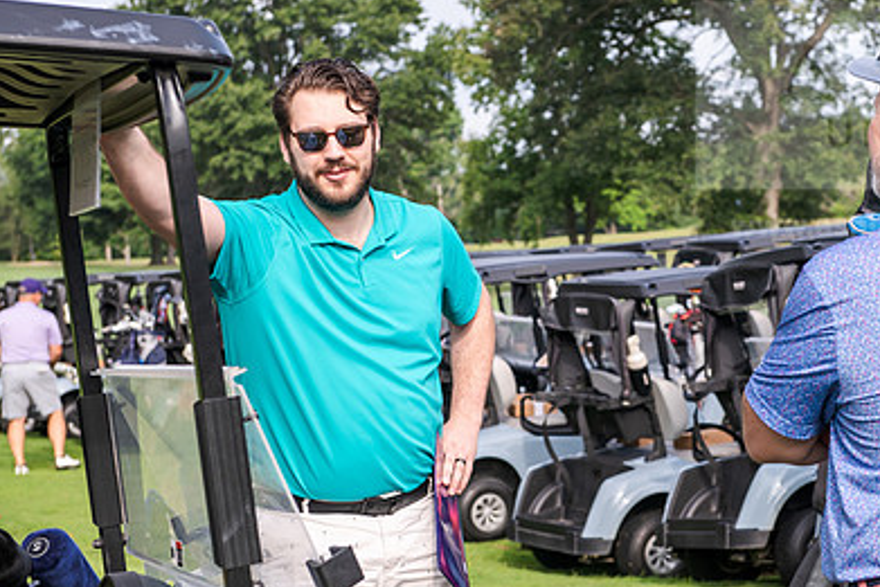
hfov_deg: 22.0
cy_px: 273
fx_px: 2250
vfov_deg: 14.9
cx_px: 628
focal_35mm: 92
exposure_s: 1/320
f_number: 5.6
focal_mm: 62
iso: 160
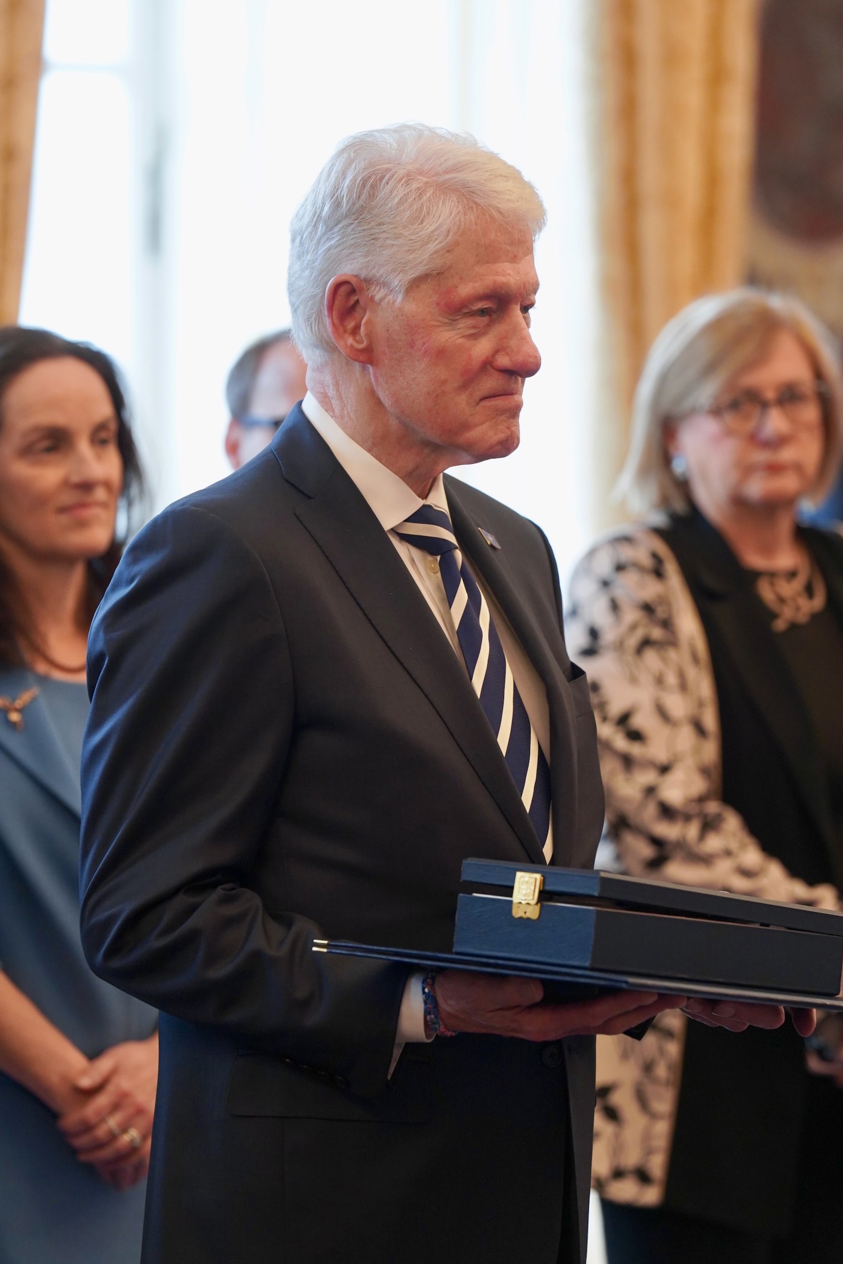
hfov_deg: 6.2
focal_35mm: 221
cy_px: 693
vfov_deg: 9.3
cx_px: 389
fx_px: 7763
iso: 2000
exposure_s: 1/200
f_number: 4
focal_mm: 198
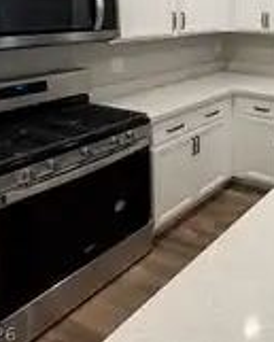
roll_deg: -1.3
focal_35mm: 34
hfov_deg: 33.0
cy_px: 30
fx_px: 344
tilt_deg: -5.3
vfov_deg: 47.1
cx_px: 350
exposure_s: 1/60
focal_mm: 2.22
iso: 160
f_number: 2.2
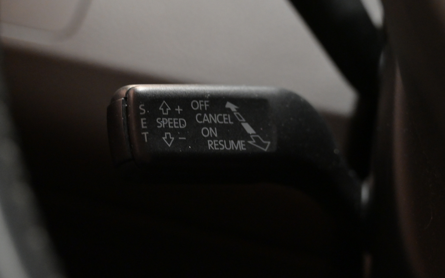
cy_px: 124
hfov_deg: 25.2
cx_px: 202
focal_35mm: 82
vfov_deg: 15.9
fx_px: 995
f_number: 4
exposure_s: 1/60
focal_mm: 42
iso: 3600
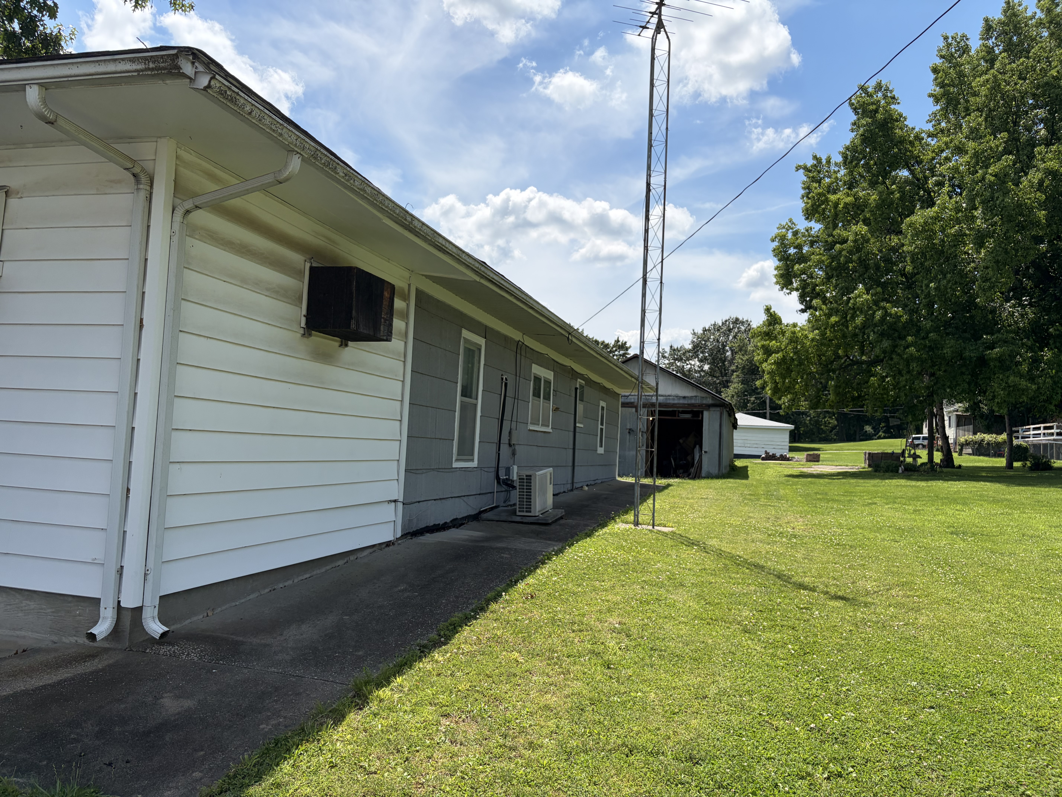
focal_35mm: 26
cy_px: 398
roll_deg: -2.3
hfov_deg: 67.3
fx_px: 798
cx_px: 531
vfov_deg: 53.1
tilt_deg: +5.0
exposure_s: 1/5814
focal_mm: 5.96
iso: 64
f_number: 1.6
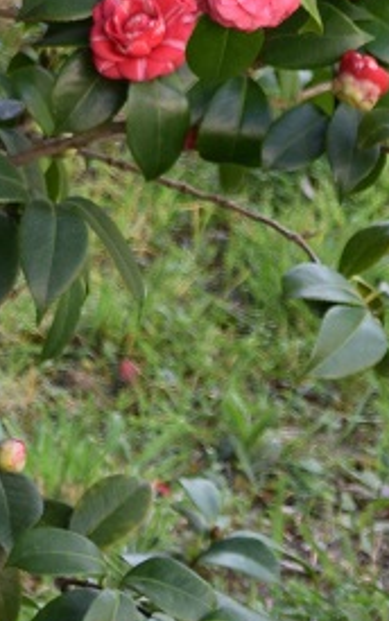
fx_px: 8765
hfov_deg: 2.5
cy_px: -1012
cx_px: 568
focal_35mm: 517
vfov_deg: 4.0
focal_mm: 62
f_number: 7.1
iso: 400
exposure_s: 1/200
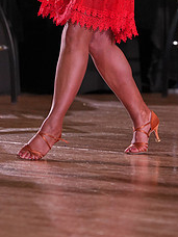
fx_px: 2948
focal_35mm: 430
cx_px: 18
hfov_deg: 3.5
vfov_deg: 4.6
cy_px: -46
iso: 1250
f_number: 4
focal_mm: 176
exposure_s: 1/400
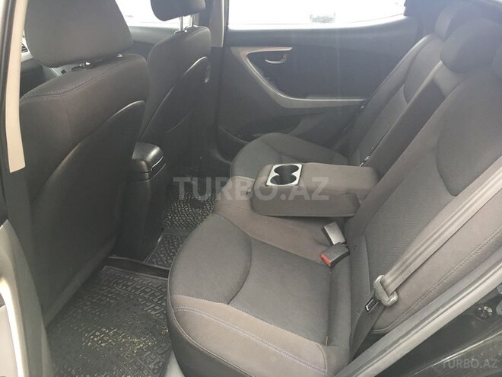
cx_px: 251
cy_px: 188
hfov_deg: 61.7
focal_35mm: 29
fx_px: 421
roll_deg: -1.7
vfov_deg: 48.2
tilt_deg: -27.7
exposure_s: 1/33
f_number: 2.2
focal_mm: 4.15
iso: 100
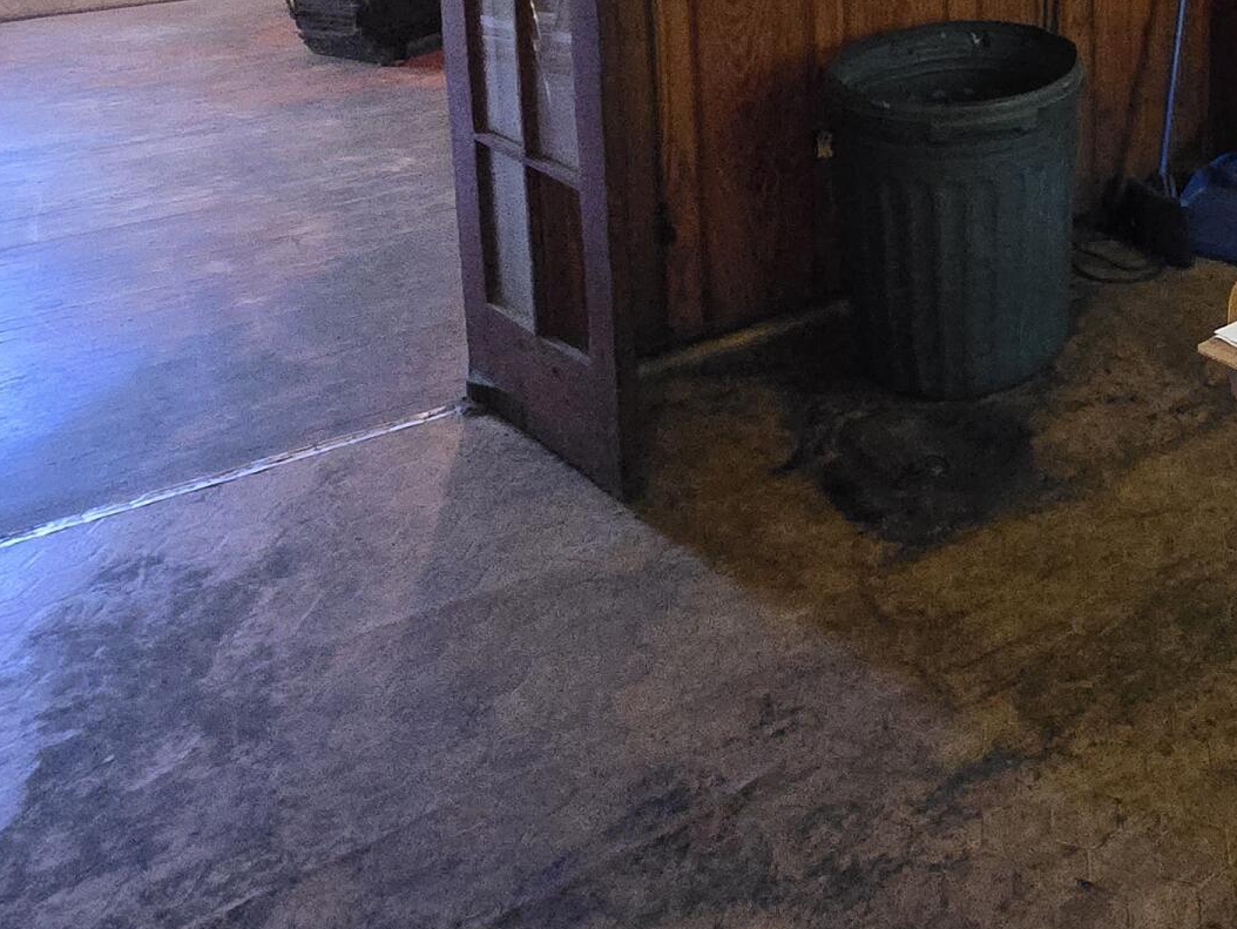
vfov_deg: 32.5
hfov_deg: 40.6
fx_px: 1322
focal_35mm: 37
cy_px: -166
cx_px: 1353
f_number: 2.2
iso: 1250
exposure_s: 1/60
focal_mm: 1.7
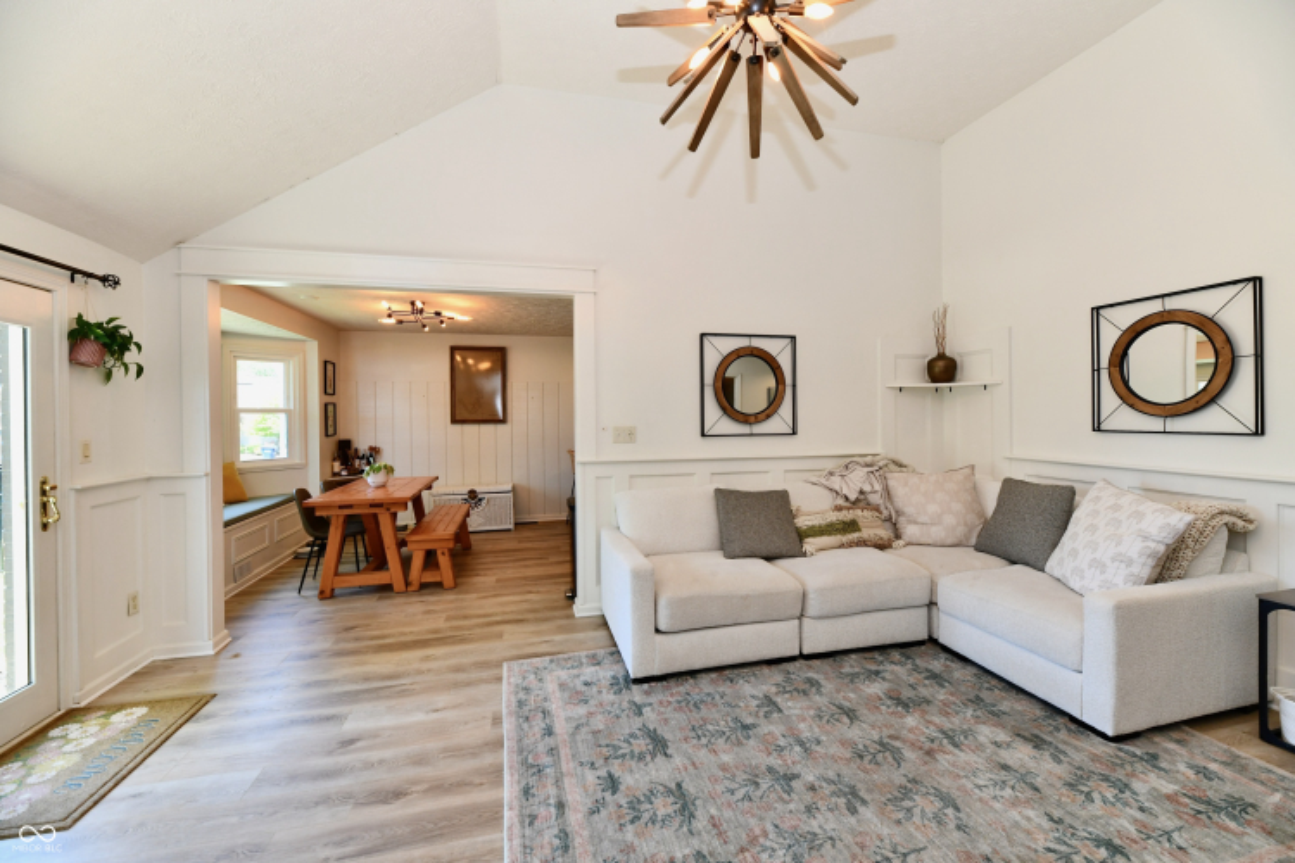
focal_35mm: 14
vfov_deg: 81.2
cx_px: 648
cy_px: 432
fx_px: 504
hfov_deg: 104.3
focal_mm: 14
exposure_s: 1/60
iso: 640
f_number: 6.3
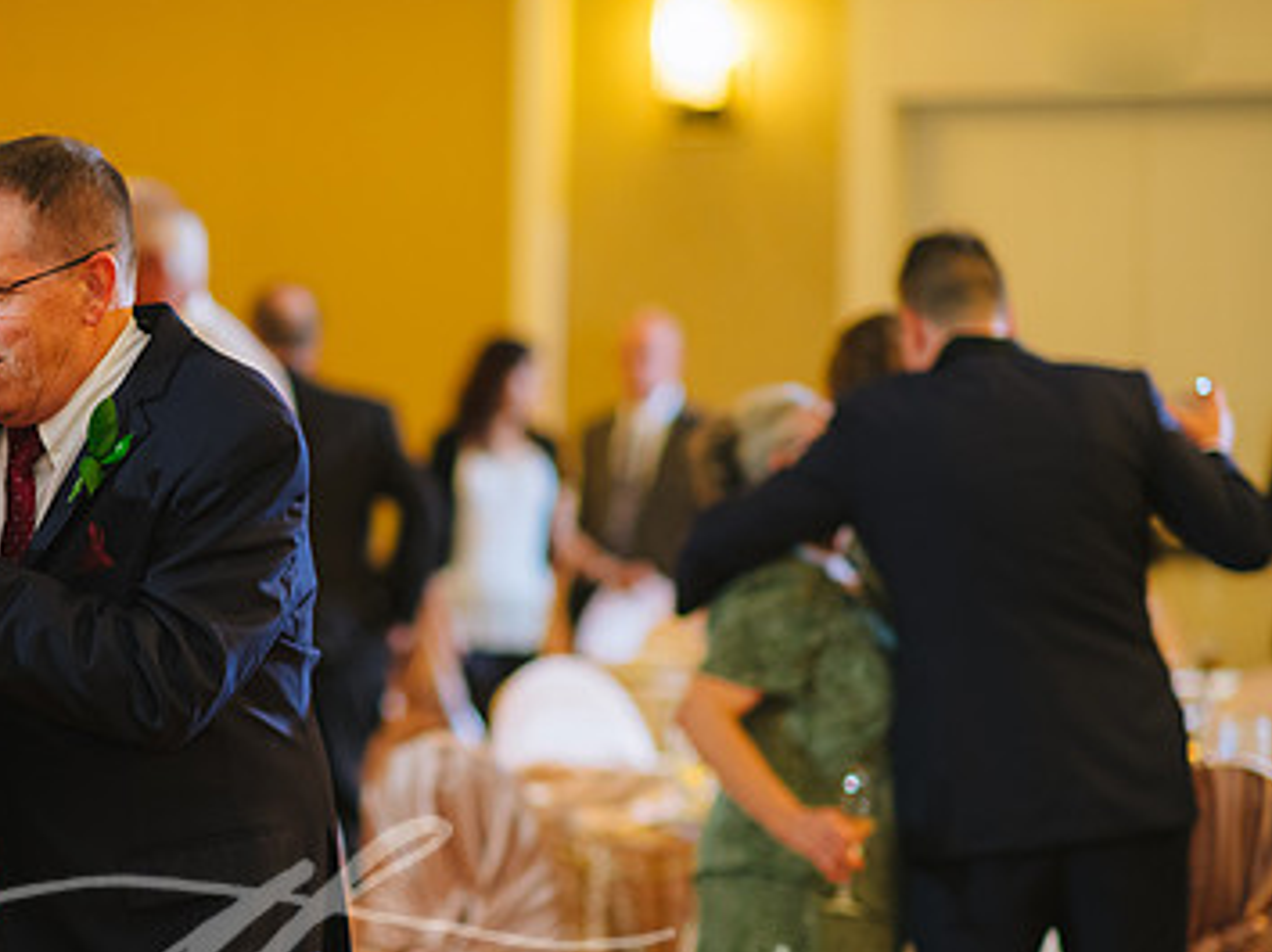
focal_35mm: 134
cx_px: 244
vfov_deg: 11.0
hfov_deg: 14.6
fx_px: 4921
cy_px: 613
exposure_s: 1/100
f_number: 2
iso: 640
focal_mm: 85
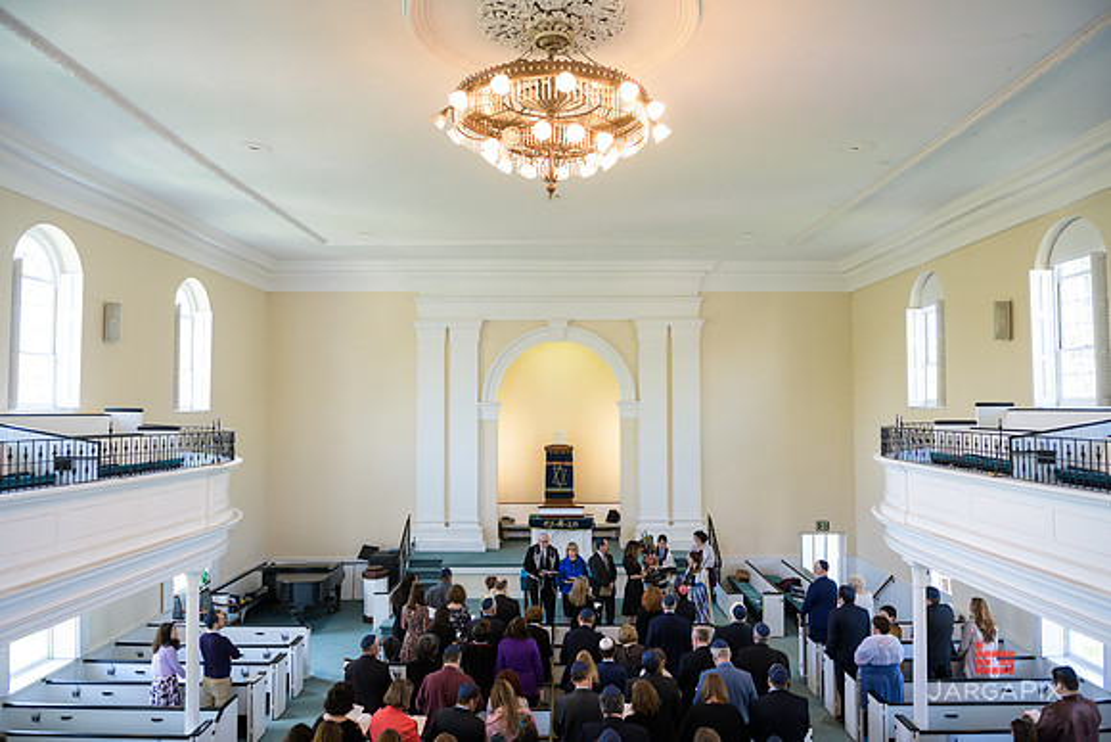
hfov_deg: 73.7
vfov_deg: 53.2
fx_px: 741
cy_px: 371
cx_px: 556
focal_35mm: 24
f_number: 3.2
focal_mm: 24
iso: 1000
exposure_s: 1/200
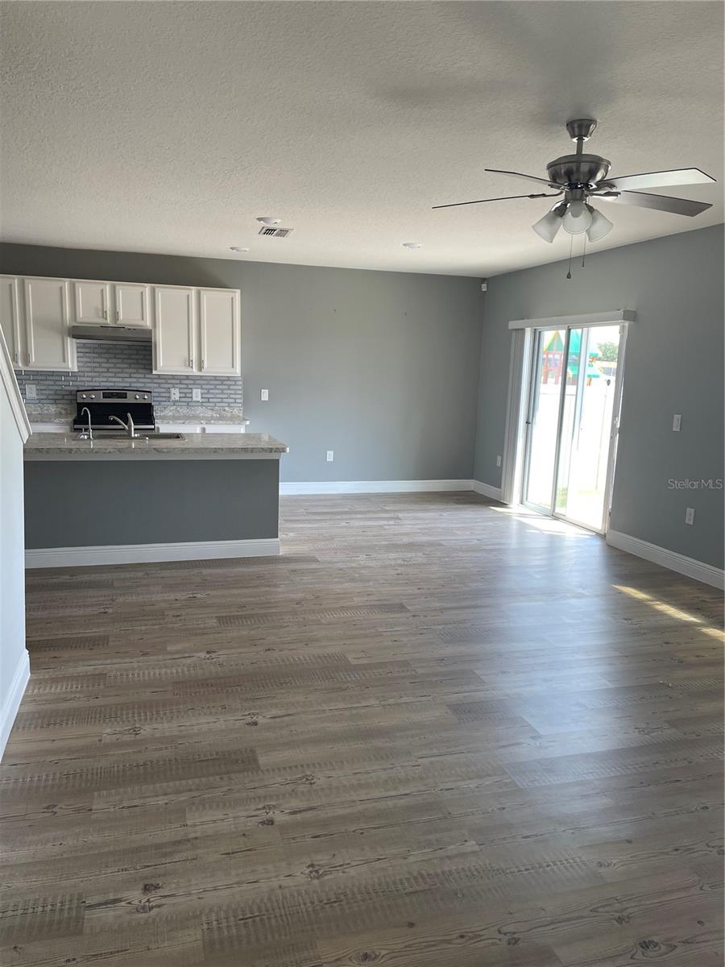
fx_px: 726
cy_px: 484
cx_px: 362
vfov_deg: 67.3
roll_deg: -1.1
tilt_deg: -9.5
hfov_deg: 53.1
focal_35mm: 26
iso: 50
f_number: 1.6
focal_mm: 4.2
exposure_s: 1/121
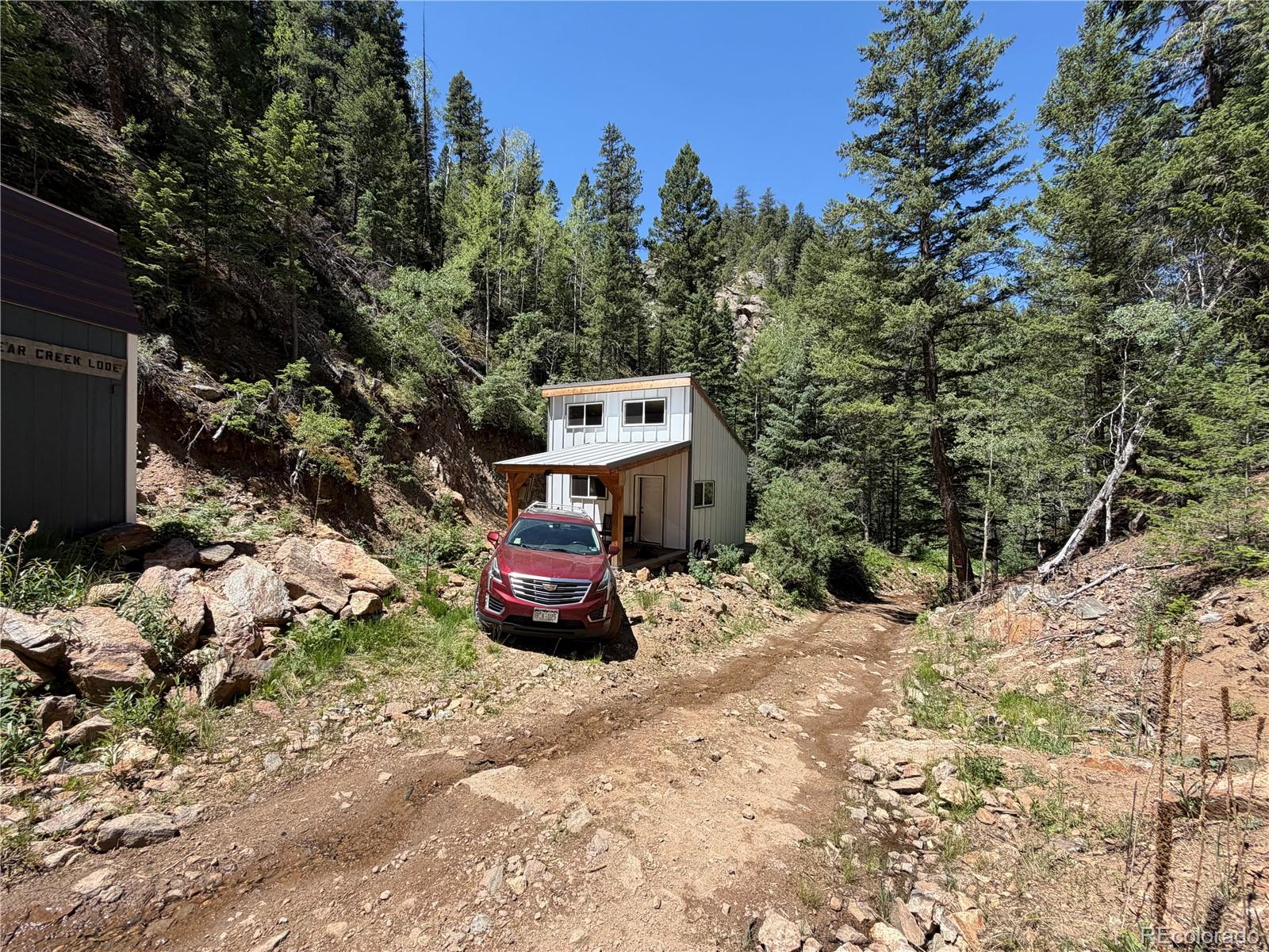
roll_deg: -0.6
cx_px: 634
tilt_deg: -0.1
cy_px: 476
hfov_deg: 102.1
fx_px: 513
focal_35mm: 14
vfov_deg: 85.7
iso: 32
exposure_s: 1/770
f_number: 2.2
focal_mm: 2.22
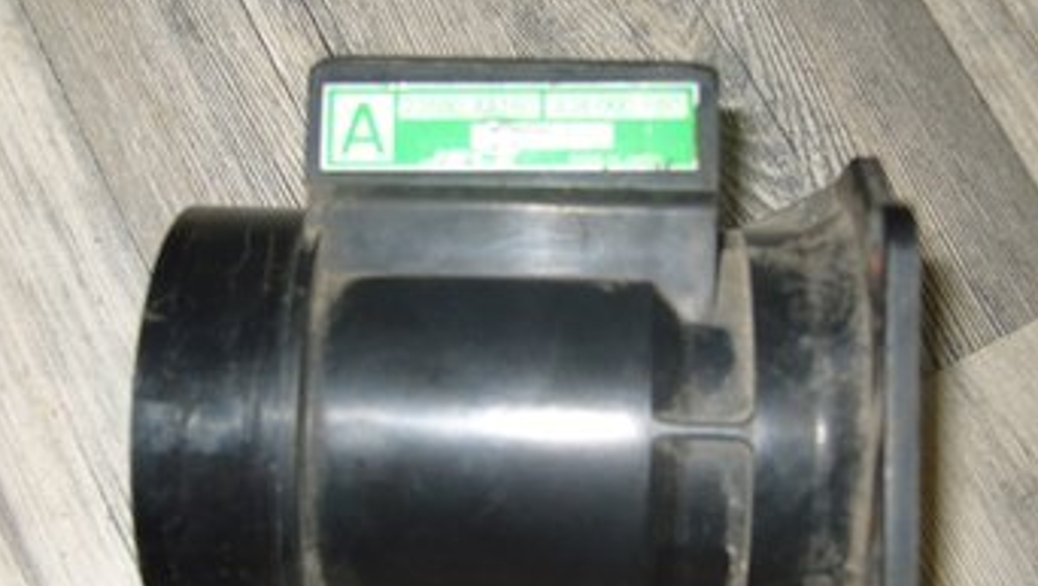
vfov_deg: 21.5
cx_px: 531
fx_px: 1543
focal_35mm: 56
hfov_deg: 37.2
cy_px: 340
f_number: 3.1
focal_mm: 9.2
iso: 100
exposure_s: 1/45
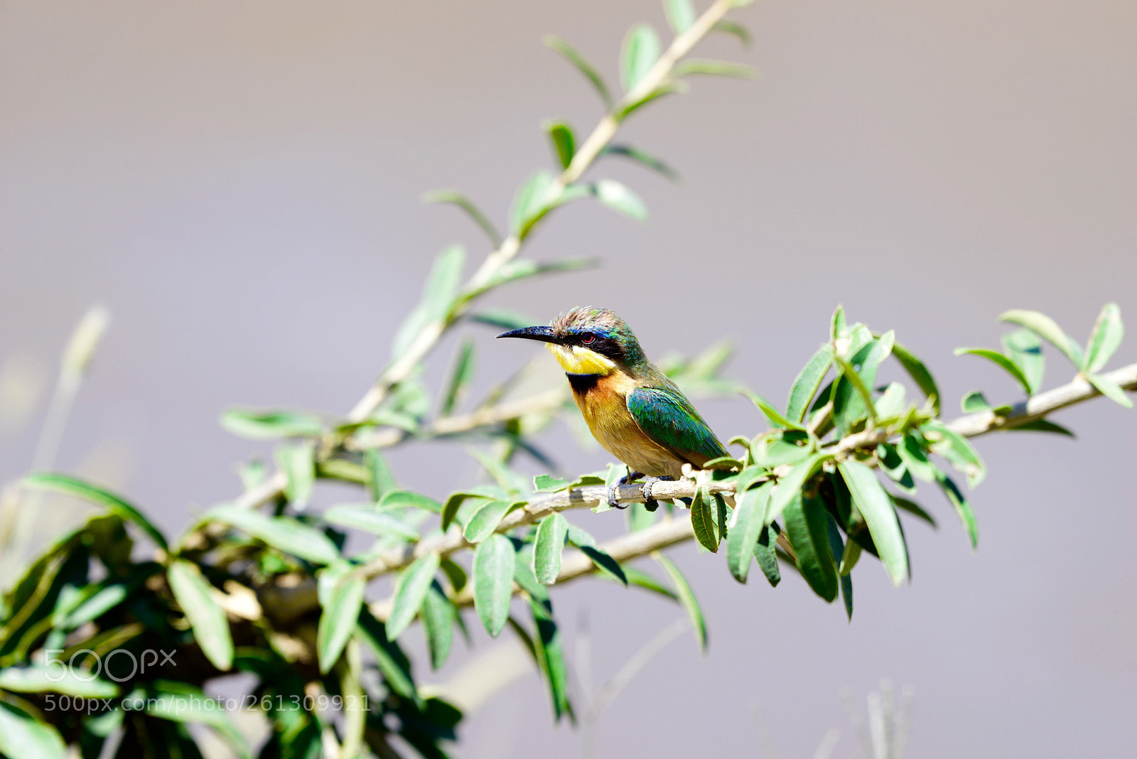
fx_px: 9162
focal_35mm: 290
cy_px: 380
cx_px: 568
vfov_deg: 4.7
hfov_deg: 7.1
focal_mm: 290
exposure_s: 1/320
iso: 200
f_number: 5.6
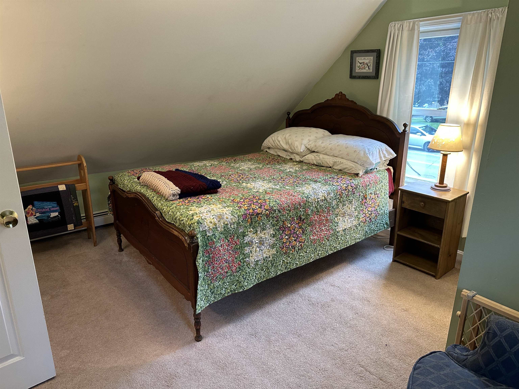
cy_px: 194
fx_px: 360
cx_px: 260
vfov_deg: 56.8
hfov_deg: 71.6
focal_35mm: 24
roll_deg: +0.8
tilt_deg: -17.0
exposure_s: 1/60
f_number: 1.78
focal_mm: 6.86
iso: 250
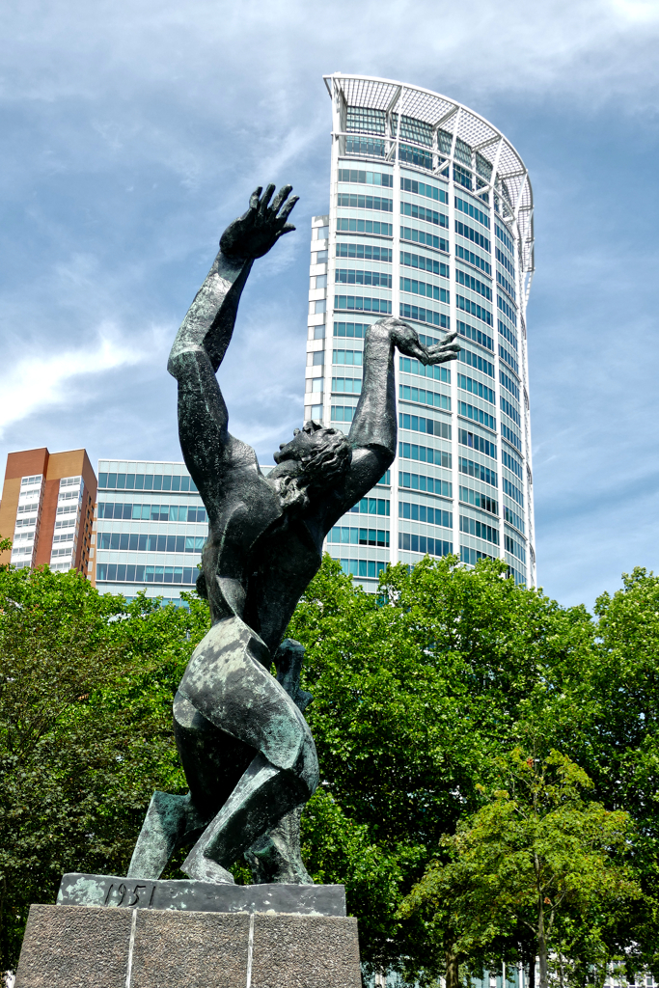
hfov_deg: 30.5
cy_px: 494
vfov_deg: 44.5
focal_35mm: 44
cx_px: 330
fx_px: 1208
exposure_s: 1/1300
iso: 125
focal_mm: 16
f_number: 3.2
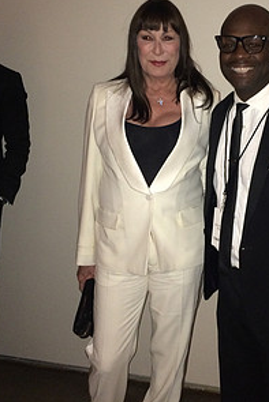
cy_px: 168
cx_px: 191
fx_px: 515
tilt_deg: -12.8
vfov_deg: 42.6
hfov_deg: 29.0
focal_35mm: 46
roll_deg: -1.0
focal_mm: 4.15
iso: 200
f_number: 2.2
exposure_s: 1/16
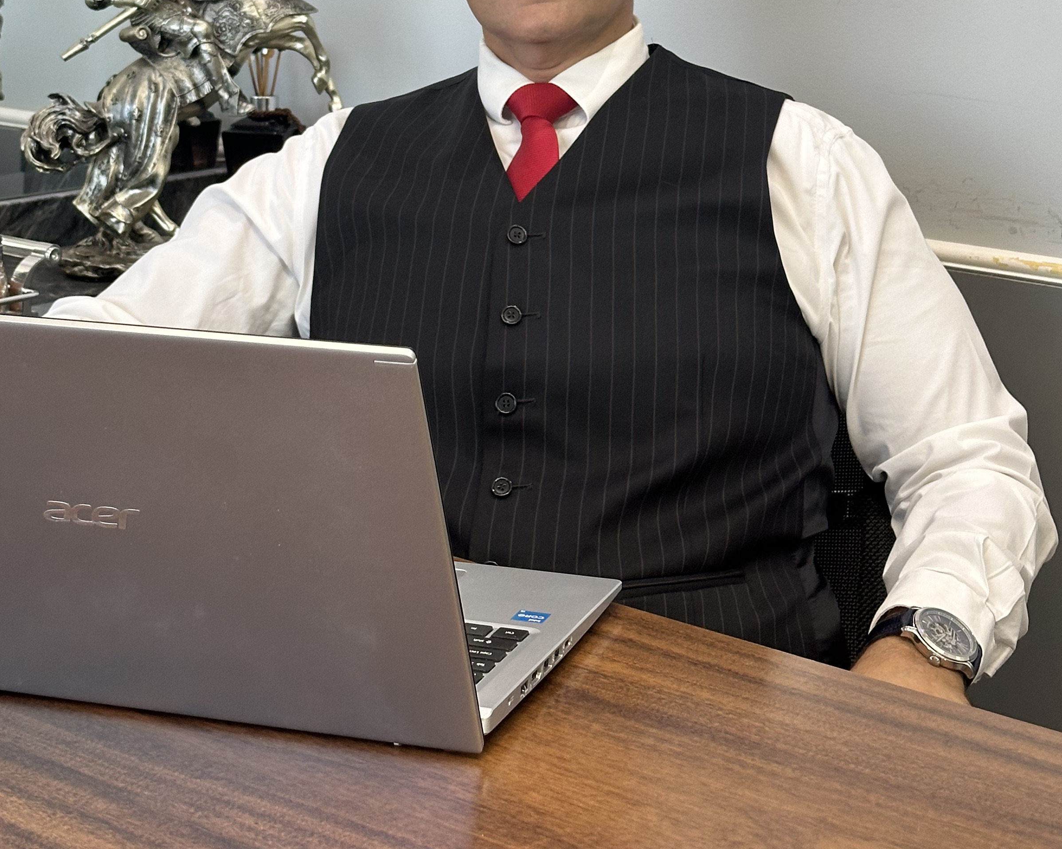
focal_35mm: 79
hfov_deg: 24.1
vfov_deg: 18.9
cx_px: 493
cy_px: -10
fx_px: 2483
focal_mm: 6.86
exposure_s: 1/60
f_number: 1.78
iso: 100
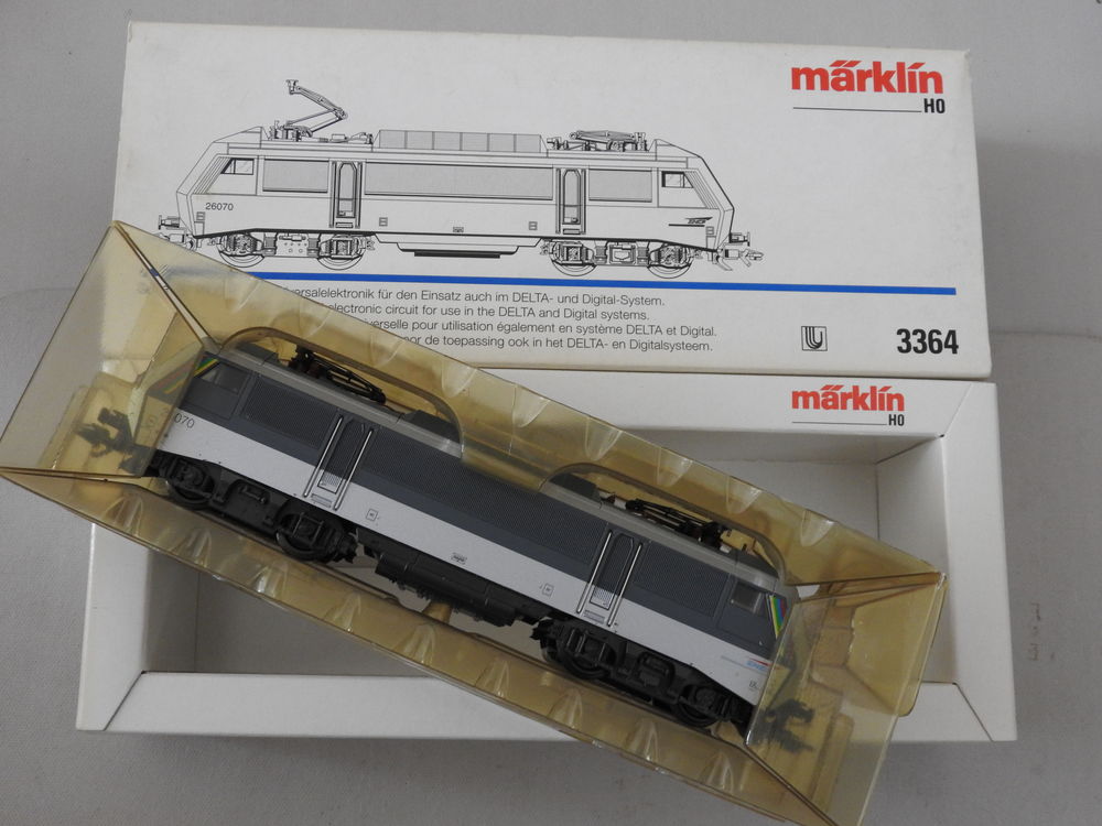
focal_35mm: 40
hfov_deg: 46.8
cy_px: 413
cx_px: 551
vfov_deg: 36.0
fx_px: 1273
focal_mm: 7.2
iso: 400
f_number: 3.8
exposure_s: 1/25
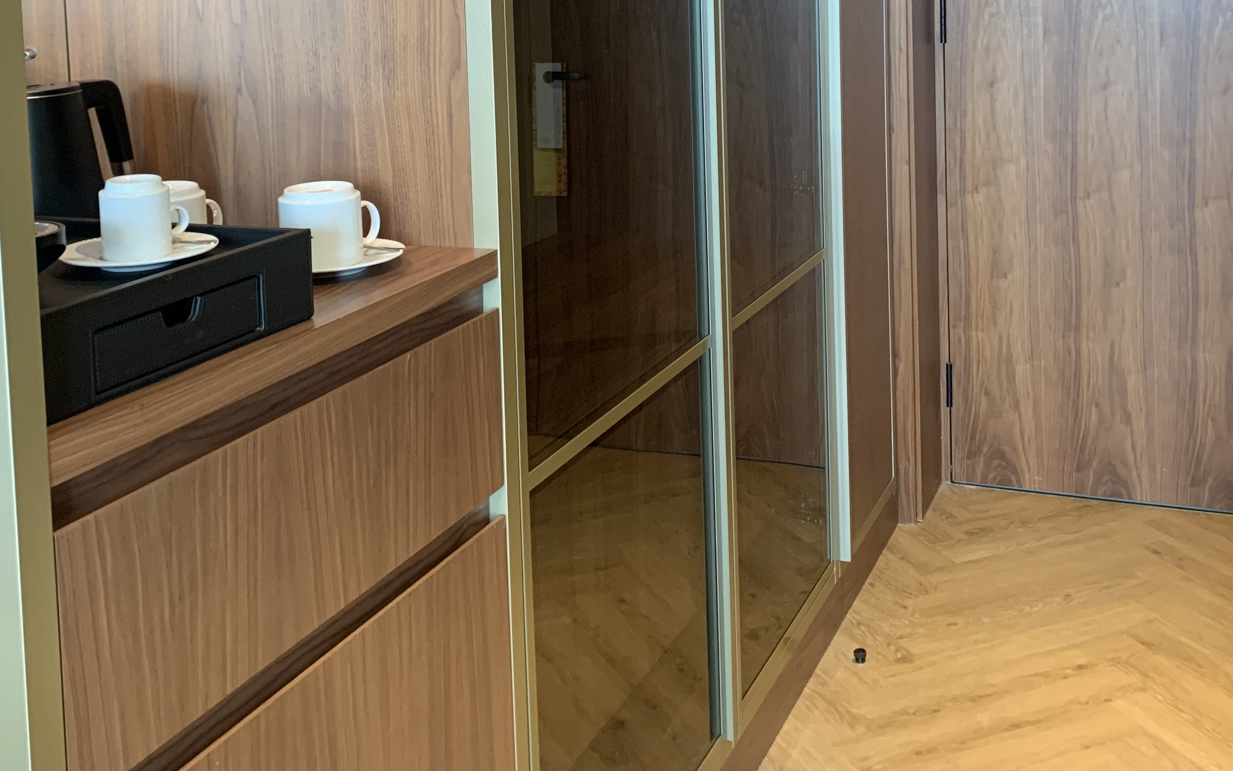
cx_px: 667
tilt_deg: -6.2
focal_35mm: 43
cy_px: 74
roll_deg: +1.6
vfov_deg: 28.7
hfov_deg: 46.2
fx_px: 1445
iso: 320
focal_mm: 4.25
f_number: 1.8
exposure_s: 1/50
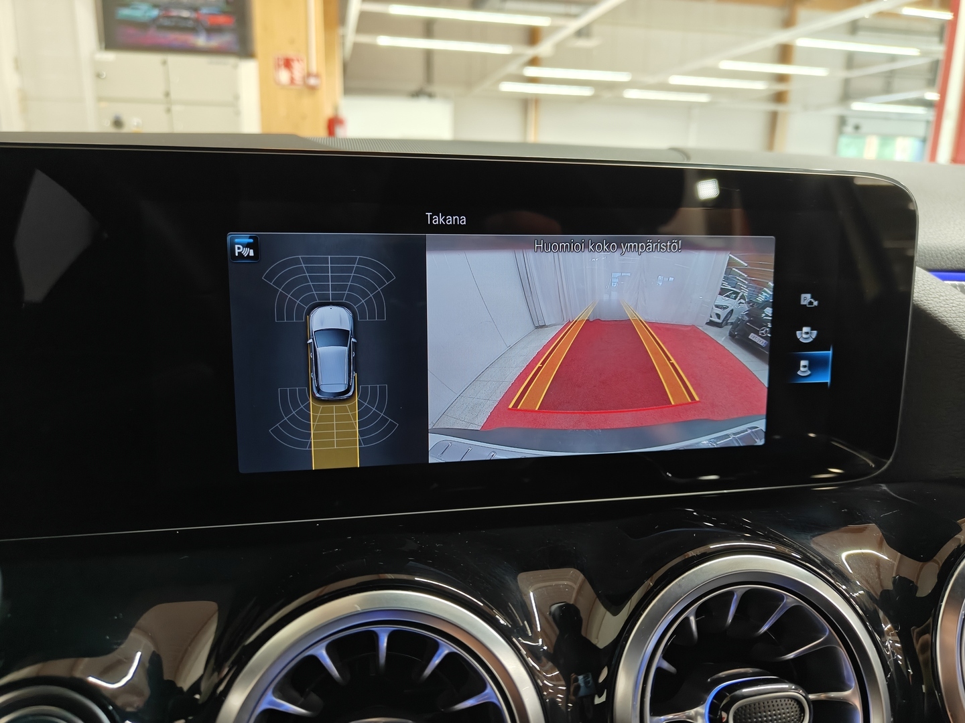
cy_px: 362
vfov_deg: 56.8
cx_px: 482
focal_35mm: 24
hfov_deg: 71.6
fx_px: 669
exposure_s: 1/50
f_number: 1.8
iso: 160
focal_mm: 5.59
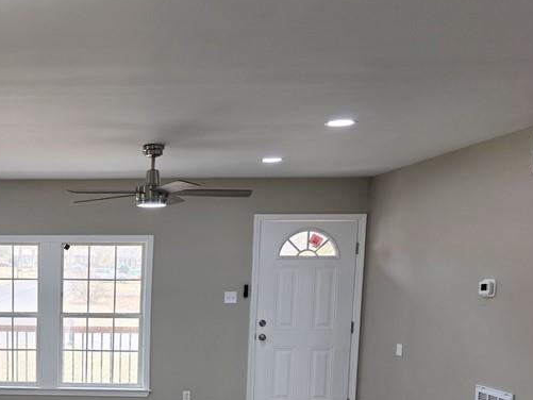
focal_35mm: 47
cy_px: 344
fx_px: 724
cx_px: 35
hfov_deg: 37.3
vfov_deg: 29.8
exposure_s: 1/120
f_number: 1.7
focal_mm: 6.3
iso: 32
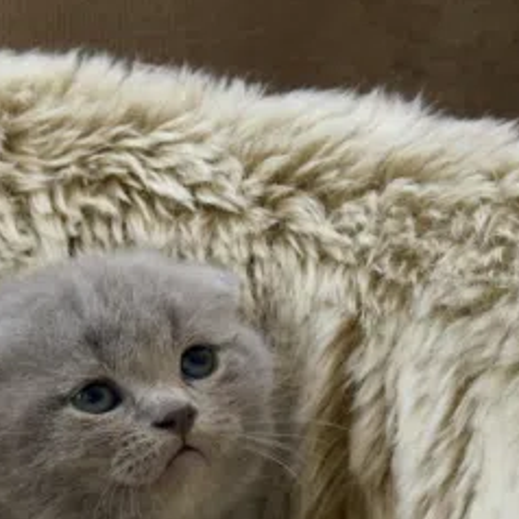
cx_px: -85
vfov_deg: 15.1
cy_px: 475
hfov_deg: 14.8
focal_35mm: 114
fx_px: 1934
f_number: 1.78
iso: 160
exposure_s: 1/60
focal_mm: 6.76
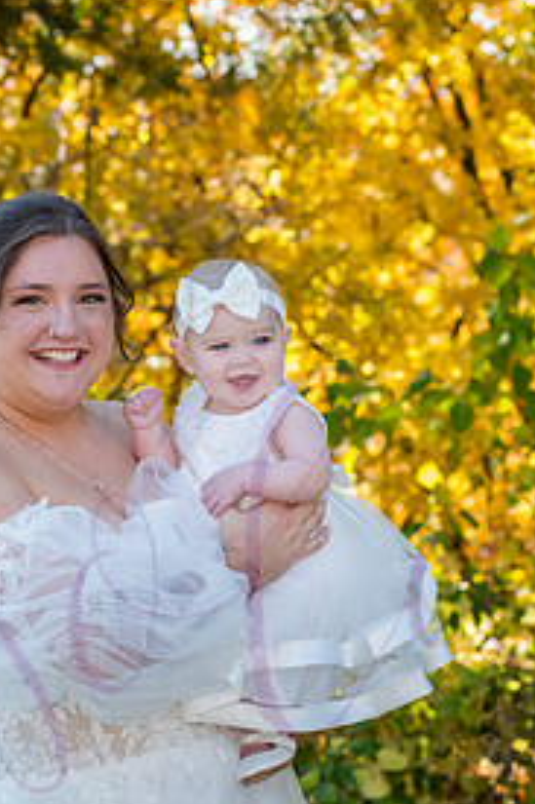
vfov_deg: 15.7
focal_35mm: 131
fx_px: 2924
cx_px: 187
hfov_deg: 10.4
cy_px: 409
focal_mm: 80
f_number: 6.3
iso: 800
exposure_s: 1/320
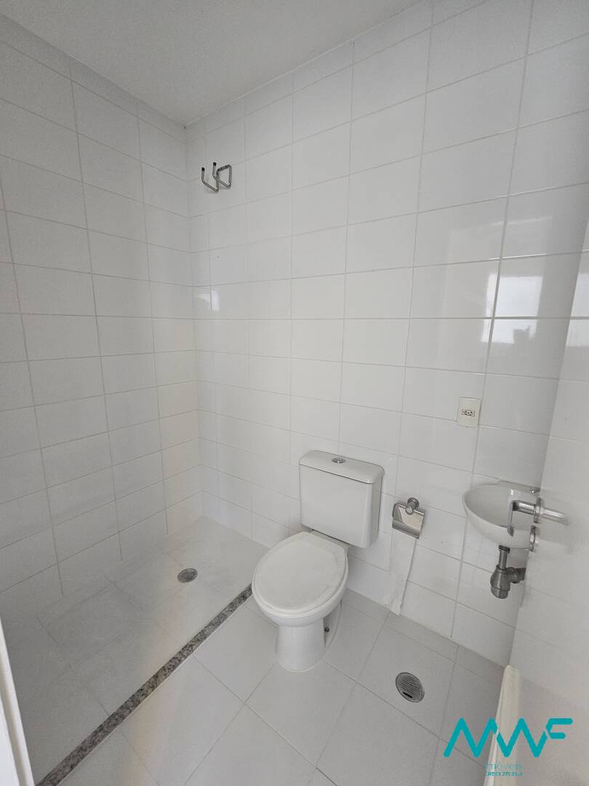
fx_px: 295
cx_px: 294
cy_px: 393
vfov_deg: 106.2
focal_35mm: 13
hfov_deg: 89.9
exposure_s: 1/30
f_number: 2.2
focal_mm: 2.2
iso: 320
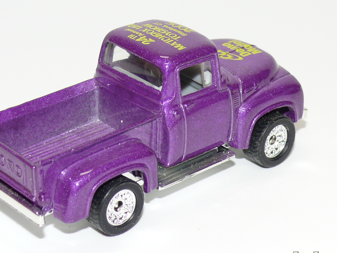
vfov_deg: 11.4
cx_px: 133
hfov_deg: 15.2
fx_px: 1265
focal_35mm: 130
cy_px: 119
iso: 100
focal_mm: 12.8
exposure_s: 1/30
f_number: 4
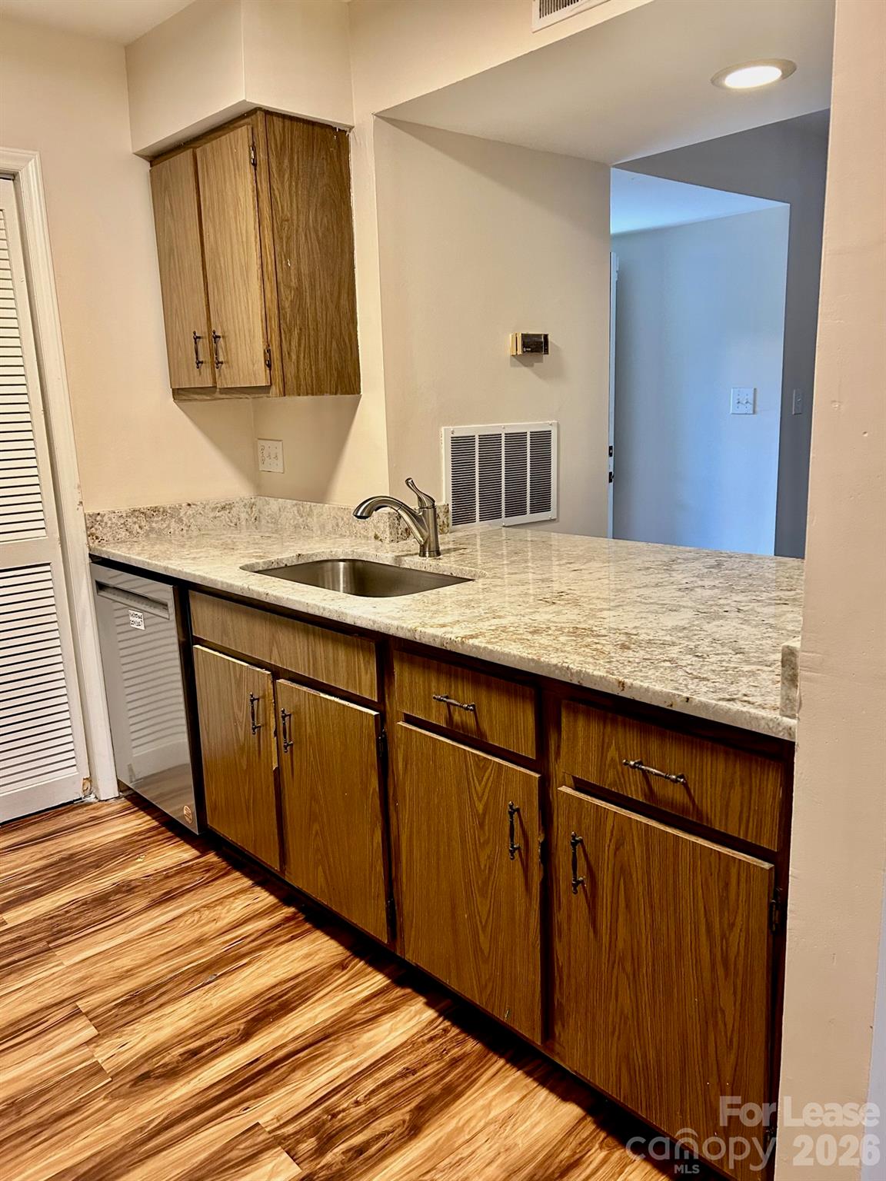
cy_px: 590
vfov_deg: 67.3
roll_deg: +1.6
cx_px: 443
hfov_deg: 53.1
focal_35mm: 26
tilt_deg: -13.1
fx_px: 887
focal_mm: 5.7
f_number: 1.5
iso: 200
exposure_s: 1/60
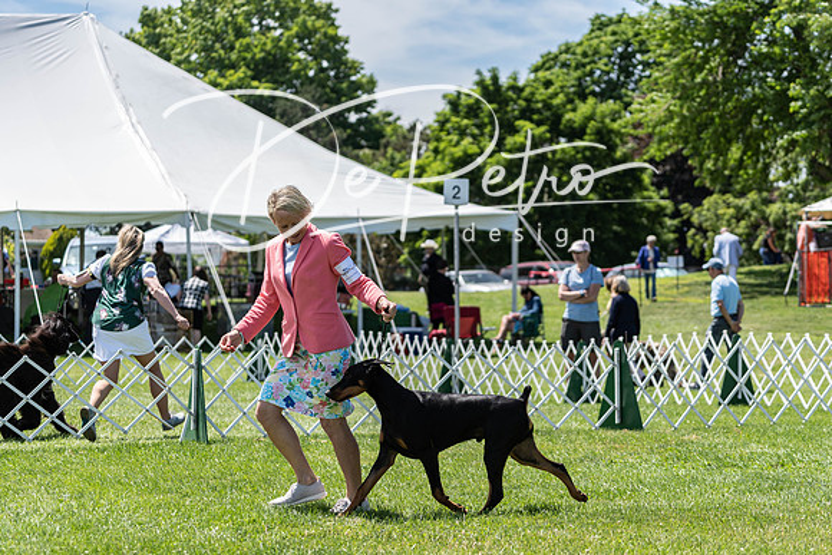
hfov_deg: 21.0
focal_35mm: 97
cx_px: 416
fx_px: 2245
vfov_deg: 14.1
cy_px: 278
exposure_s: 1/1250
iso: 250
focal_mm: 95
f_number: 4
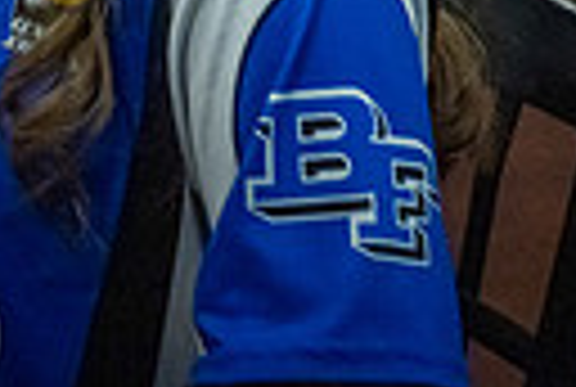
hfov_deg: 6.3
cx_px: -657
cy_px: -461
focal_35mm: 316
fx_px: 5068
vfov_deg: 4.3
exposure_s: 1/800
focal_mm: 70
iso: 4000
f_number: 3.2
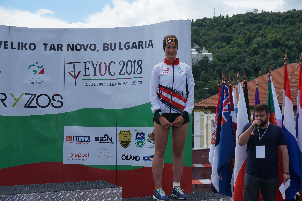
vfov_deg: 23.7
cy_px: 100
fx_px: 478
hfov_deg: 35.1
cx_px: 151
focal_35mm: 57
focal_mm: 38
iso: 100
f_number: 9
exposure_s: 1/200
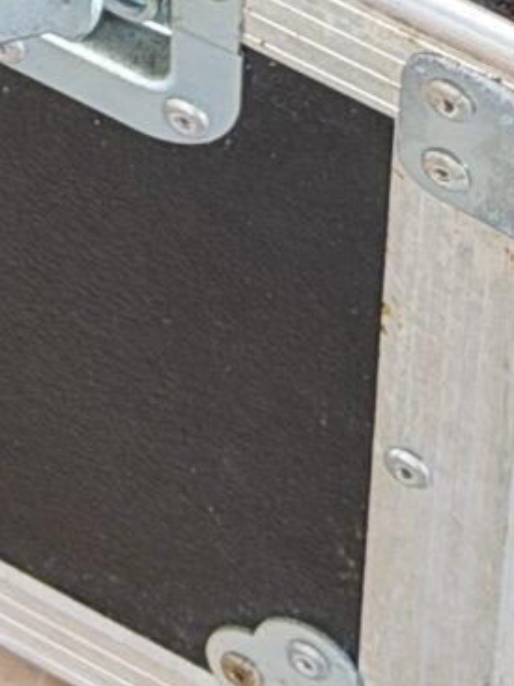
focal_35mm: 335
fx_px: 6636
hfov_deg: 4.4
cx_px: -374
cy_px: -1226
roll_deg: +1.5
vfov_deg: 5.6
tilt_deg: -40.4
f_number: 1.78
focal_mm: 6.76
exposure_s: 1/60
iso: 125
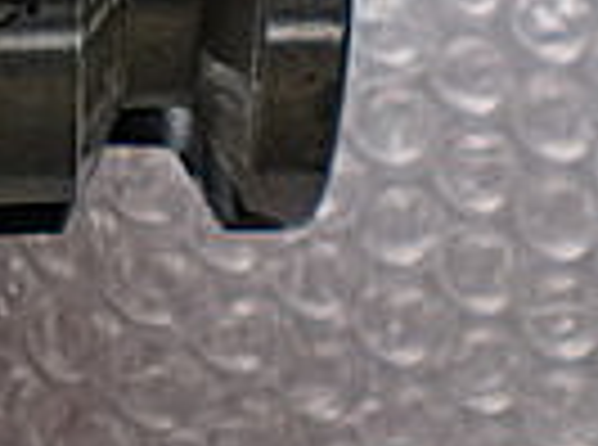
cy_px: -5
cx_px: -9
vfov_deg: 8.7
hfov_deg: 11.6
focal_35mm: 169
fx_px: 2912
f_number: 3.1
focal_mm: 6.3
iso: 64
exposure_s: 1/60
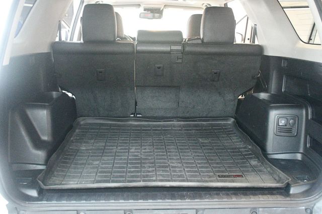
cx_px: 161
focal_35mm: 36
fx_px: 322
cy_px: 107
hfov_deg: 53.2
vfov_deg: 36.8
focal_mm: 24
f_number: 3.8
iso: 12800
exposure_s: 1/60
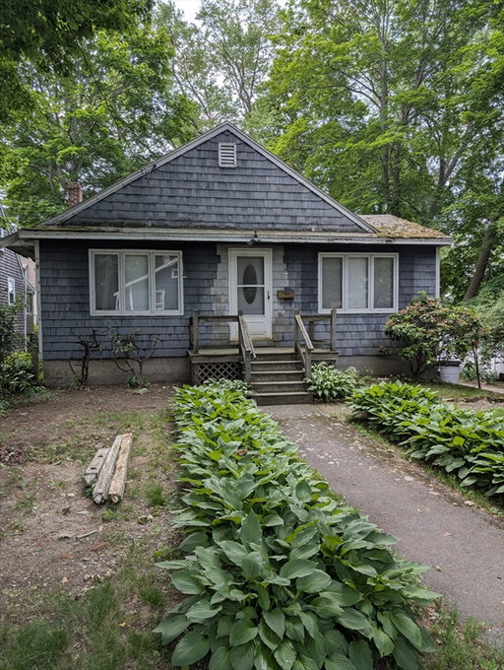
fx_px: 465
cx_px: 252
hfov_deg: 56.9
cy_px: 335
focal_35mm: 24
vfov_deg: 71.5
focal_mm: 6.9
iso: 15
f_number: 1.68
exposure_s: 1/289
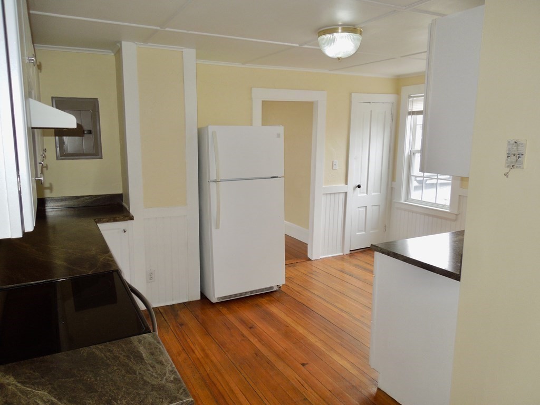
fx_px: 390
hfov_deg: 69.4
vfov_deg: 54.9
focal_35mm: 25
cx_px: 270
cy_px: 202
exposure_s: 1/40
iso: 125
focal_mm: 4.5
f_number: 3.3
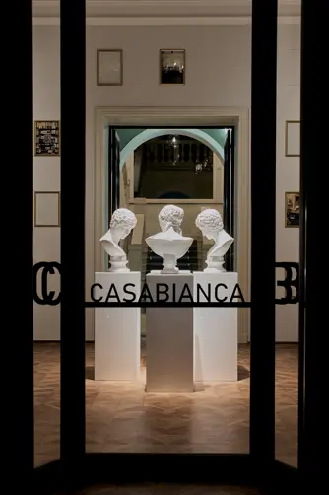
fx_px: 618
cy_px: 248
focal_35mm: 45
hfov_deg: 29.8
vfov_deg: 43.6
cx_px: 164
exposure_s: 2
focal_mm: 45
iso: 64
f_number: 11
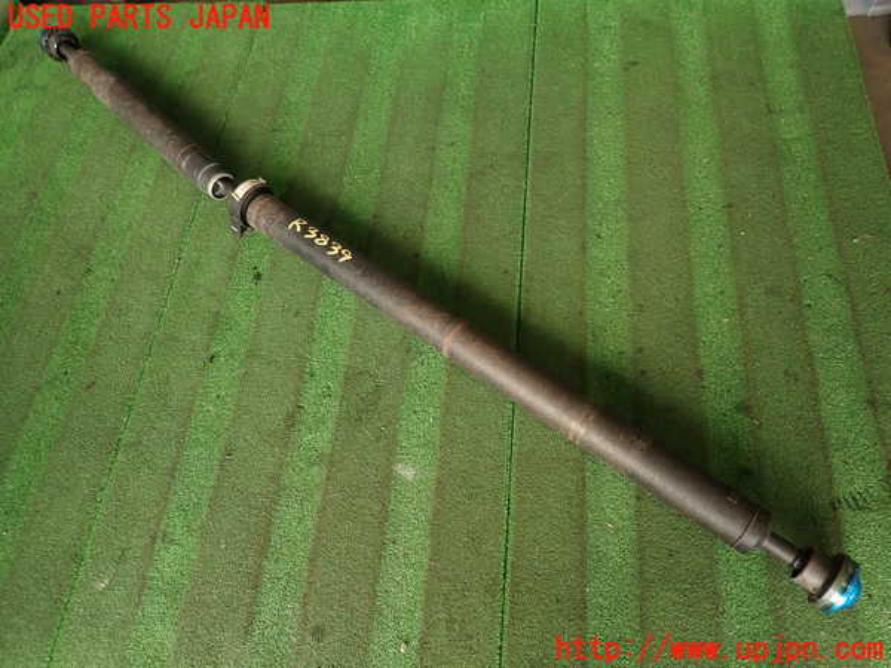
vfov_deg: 54.9
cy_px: 334
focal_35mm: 25
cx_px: 446
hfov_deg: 69.4
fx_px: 643
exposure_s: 1/60
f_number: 2
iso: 125
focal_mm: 4.5
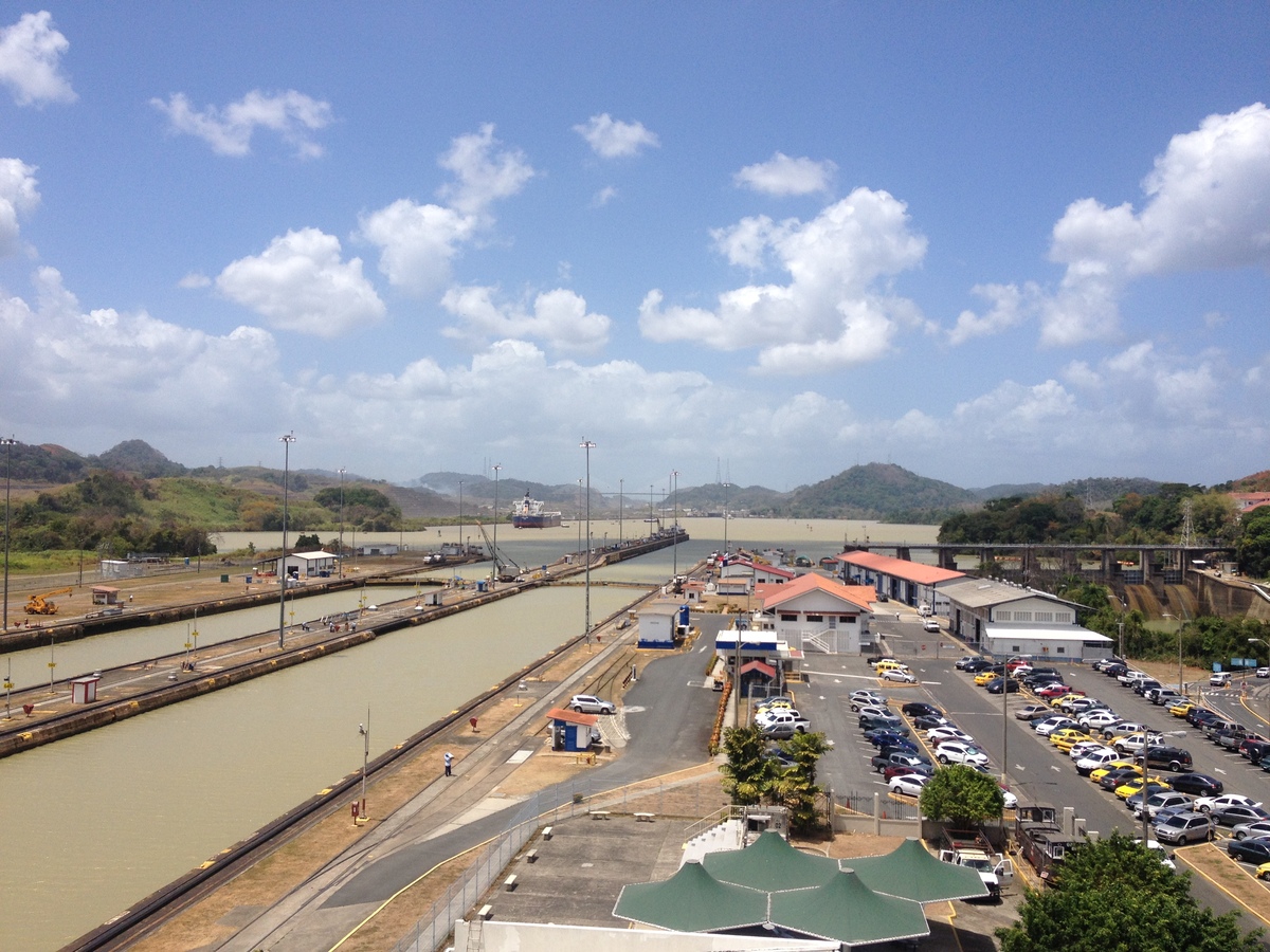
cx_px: 635
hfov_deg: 52.6
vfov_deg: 40.7
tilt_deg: -2.0
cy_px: 476
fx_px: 1284
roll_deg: -0.6
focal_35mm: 35
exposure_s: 1/2762
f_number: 2.4
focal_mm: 4.28
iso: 50
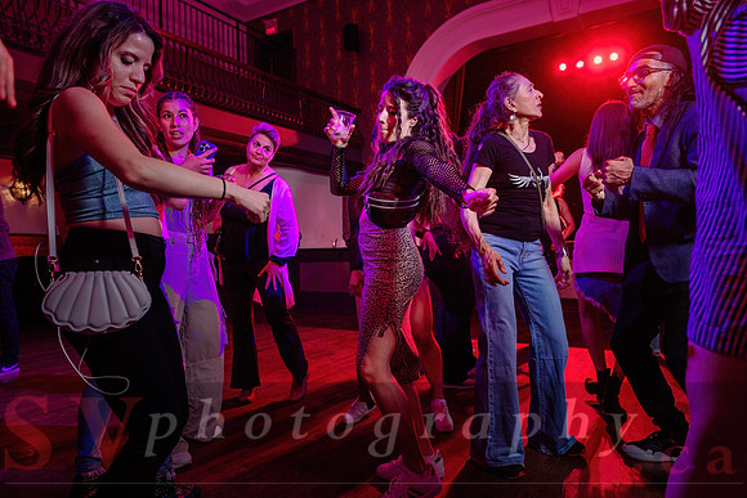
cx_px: 374
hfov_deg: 73.7
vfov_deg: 53.2
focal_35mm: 24
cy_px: 249
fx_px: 498
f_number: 3.2
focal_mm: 24
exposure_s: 1/80
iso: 1000
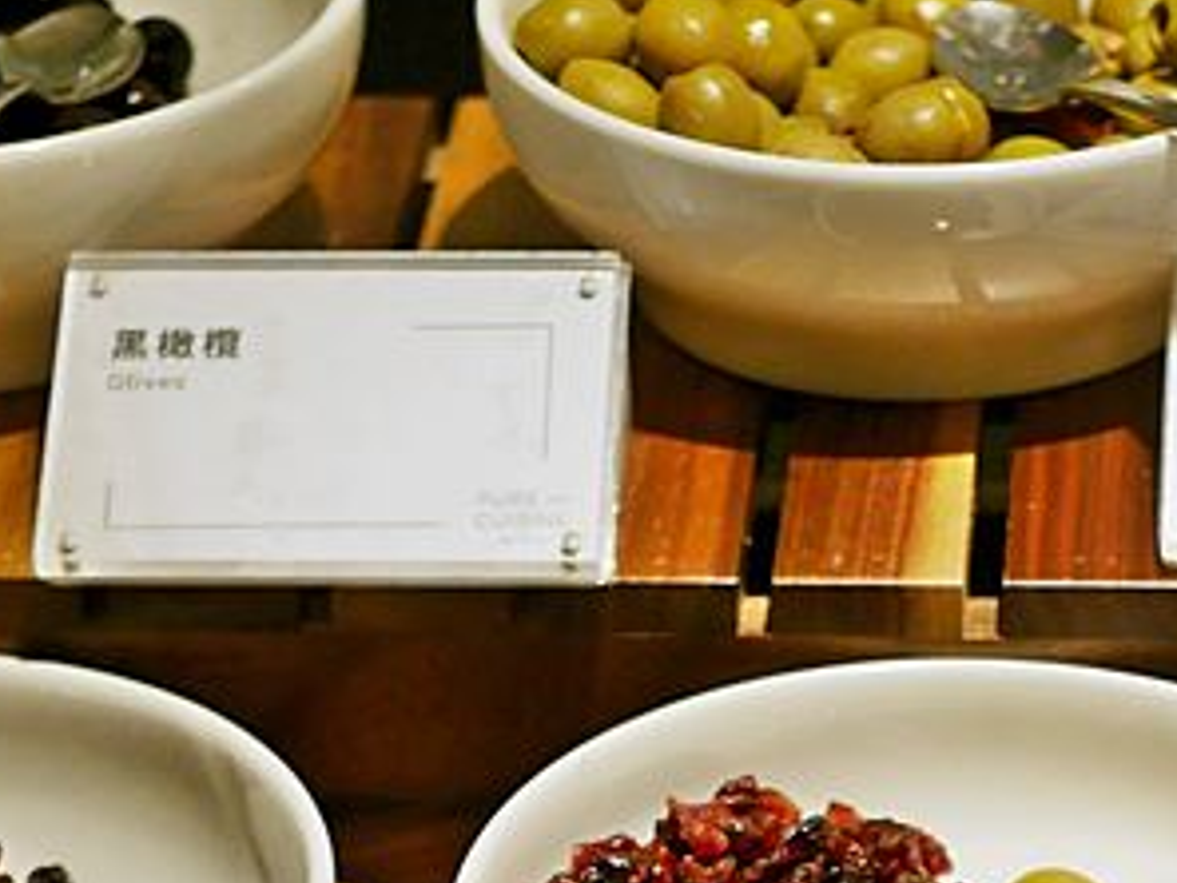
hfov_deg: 11.7
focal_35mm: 169
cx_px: 915
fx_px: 5746
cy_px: 1247
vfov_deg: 8.6
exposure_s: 1/100
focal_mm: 25
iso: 200
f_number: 1.8
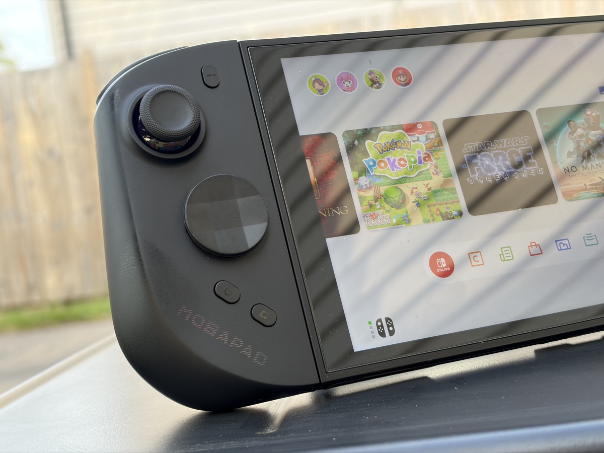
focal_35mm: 52
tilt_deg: -5.2
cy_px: 226
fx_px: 907
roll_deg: +7.5
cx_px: 302
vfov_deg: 28.0
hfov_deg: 36.8
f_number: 1.6
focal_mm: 5.96
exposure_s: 1/121
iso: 40
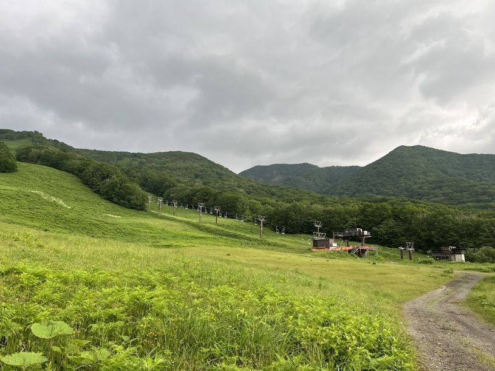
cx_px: 248
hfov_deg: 67.3
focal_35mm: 26
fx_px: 372
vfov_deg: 53.1
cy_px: 186
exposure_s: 1/397
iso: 50
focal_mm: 5.1
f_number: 1.6
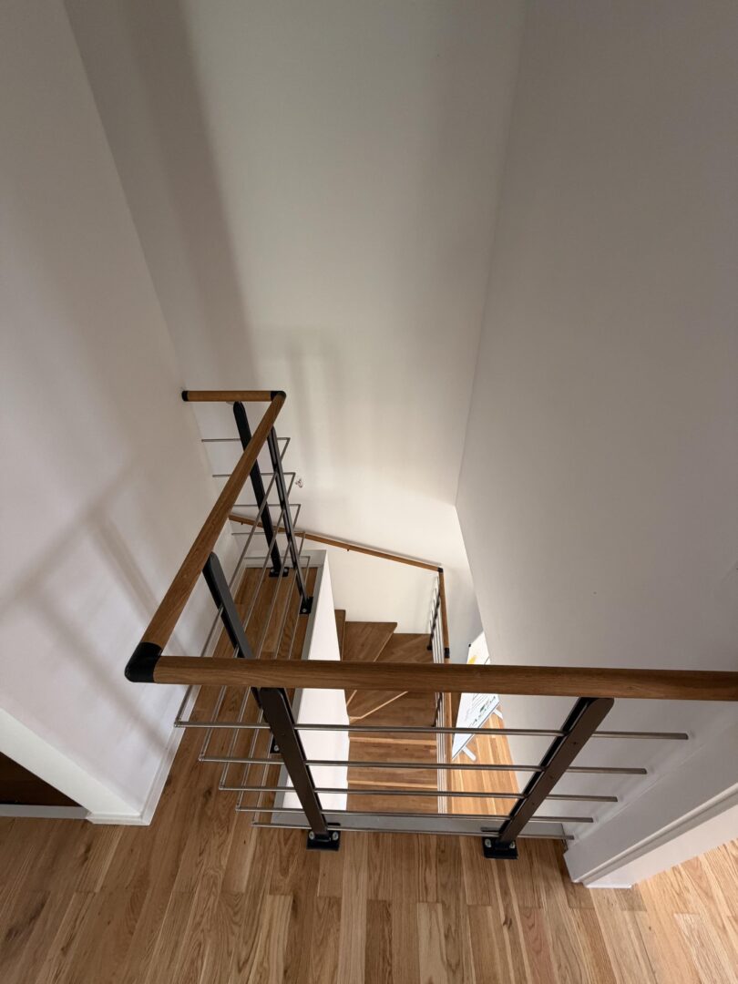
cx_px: 369
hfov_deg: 85.7
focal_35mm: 14
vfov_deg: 102.1
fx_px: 398
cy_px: 492
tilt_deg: -37.1
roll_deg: +1.9
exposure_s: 1/121
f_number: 2.2
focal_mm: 2.22
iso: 250
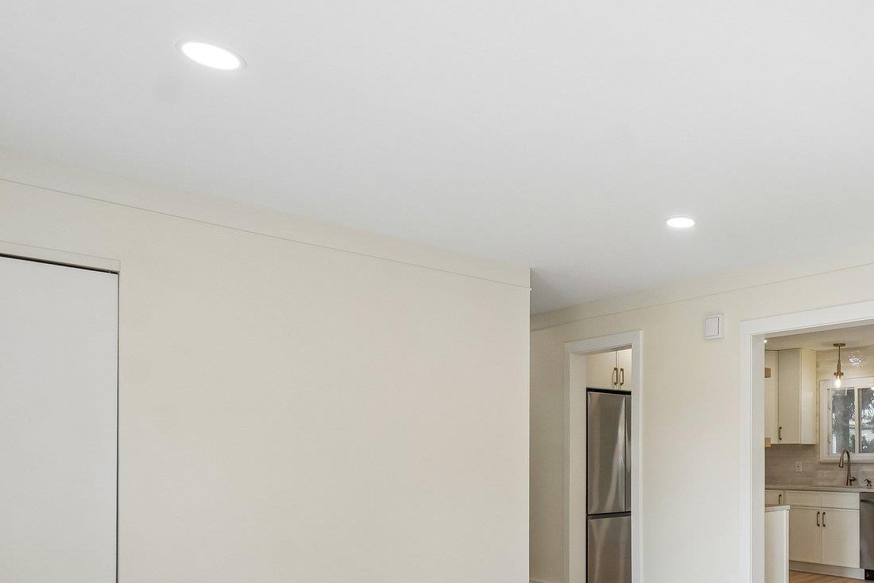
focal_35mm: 28
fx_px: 680
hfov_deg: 59.2
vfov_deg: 44.0
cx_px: 726
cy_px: 472
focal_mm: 10
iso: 125
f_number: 8
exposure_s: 1/30
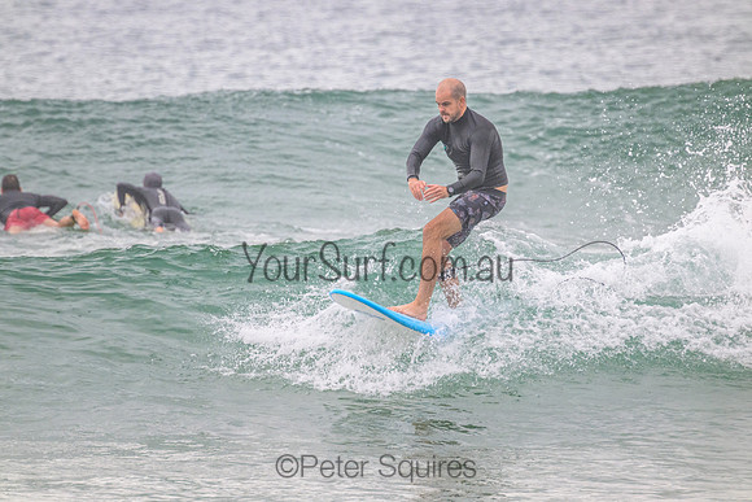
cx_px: 376
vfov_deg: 1.7
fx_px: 16714
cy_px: 251
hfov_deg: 2.6
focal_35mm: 800
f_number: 11
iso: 2200
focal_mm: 800
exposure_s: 1/2000
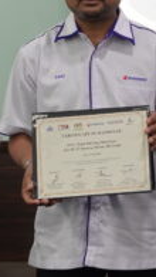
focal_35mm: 157
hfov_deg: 7.5
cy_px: 0
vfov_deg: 13.5
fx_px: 1152
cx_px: 272
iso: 320
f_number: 2.8
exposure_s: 1/40
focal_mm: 14.68
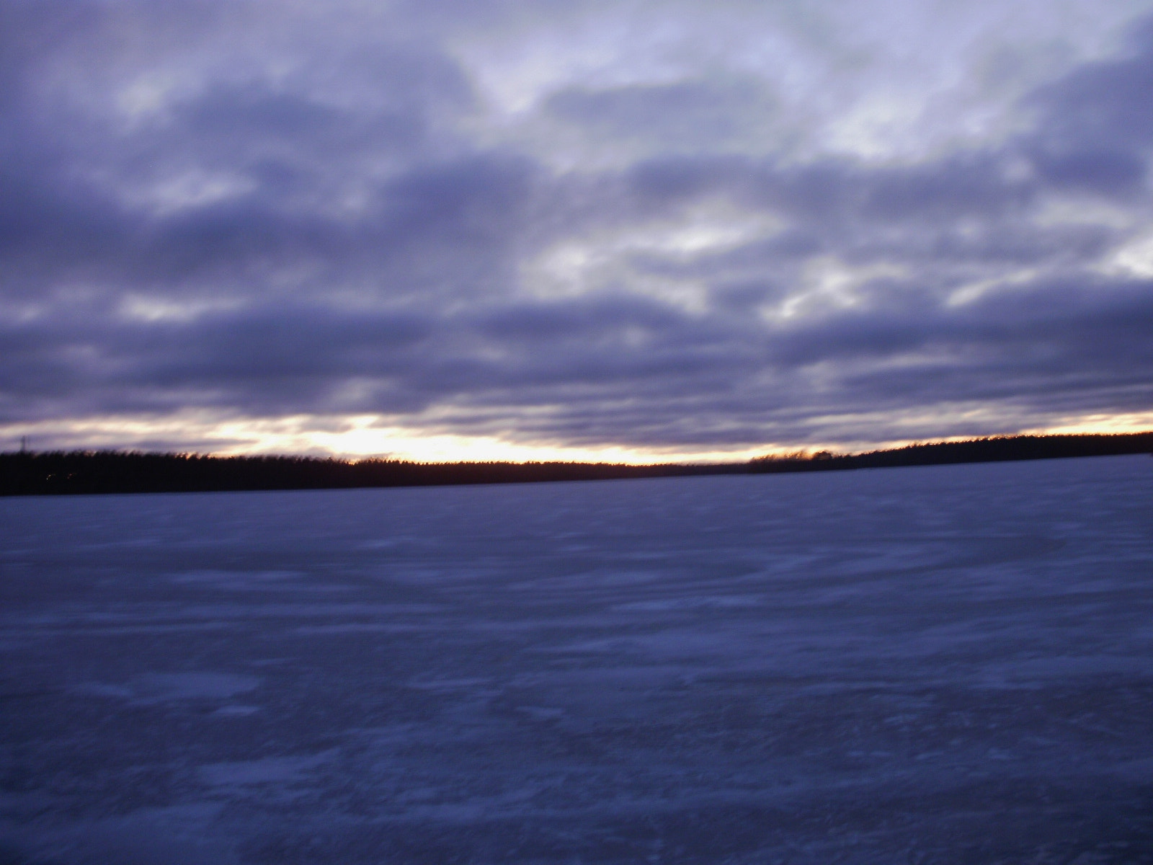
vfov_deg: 39.7
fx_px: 1199
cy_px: 432
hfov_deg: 51.4
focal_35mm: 36
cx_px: 576
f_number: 3.5
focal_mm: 6.3
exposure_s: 1/5
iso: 100
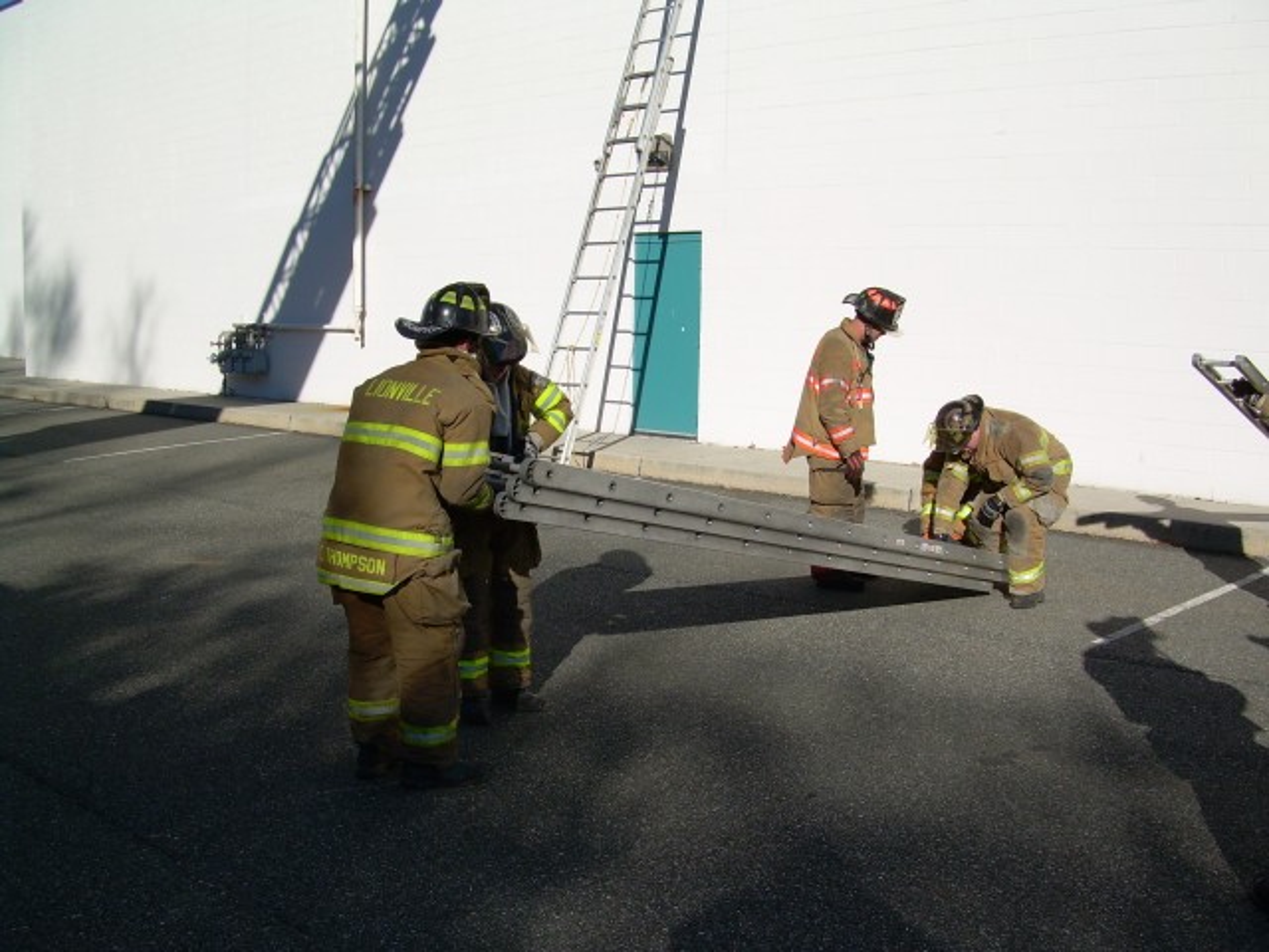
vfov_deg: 37.7
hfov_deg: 49.0
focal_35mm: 38
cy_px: 476
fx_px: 1393
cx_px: 634
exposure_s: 1/594
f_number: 4.6
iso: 50
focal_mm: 6.3
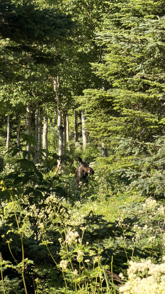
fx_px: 1704
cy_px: 147
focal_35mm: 219
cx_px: 66
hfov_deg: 5.5
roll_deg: -1.2
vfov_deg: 9.8
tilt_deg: -4.9
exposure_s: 1/583
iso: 50
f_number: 2.8
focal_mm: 16.89
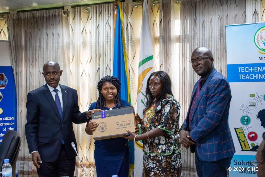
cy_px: 88
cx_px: 132
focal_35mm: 51
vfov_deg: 26.5
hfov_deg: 38.9
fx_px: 375
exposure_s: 1/40
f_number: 5.6
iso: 2500
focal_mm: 34
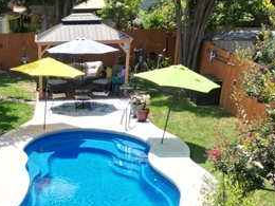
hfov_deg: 31.6
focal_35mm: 59
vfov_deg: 23.1
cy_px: 235
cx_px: 44
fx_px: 469
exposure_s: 1/2000
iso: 110
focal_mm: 6.72
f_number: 1.7
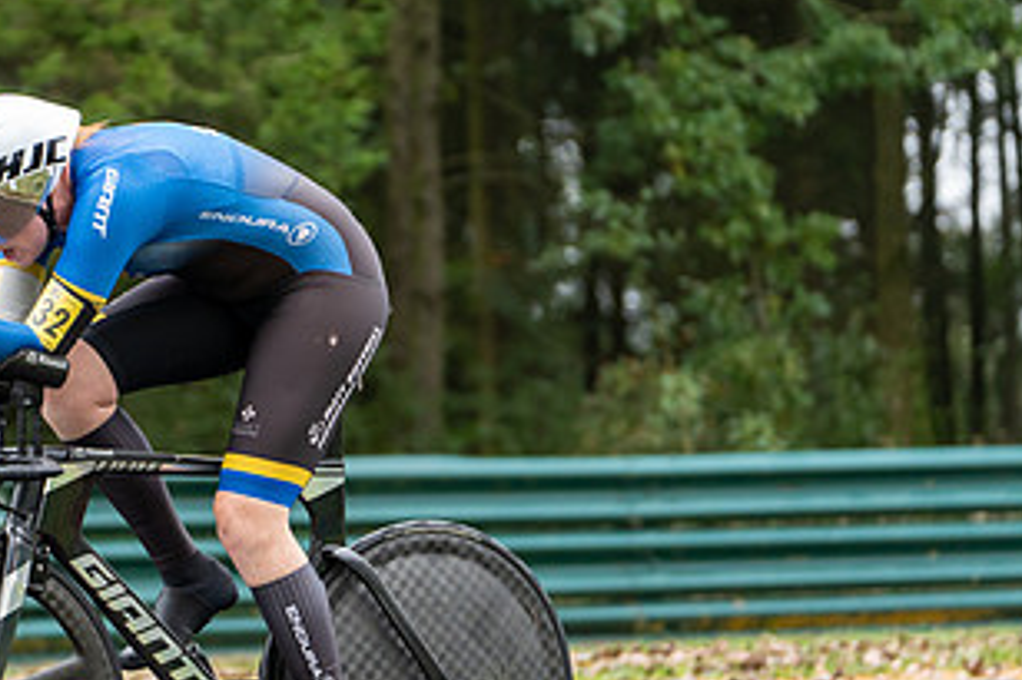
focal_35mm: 215
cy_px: 406
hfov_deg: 9.5
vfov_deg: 6.4
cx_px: 119
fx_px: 6100
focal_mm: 114
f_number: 2.8
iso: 2000
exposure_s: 1/1250
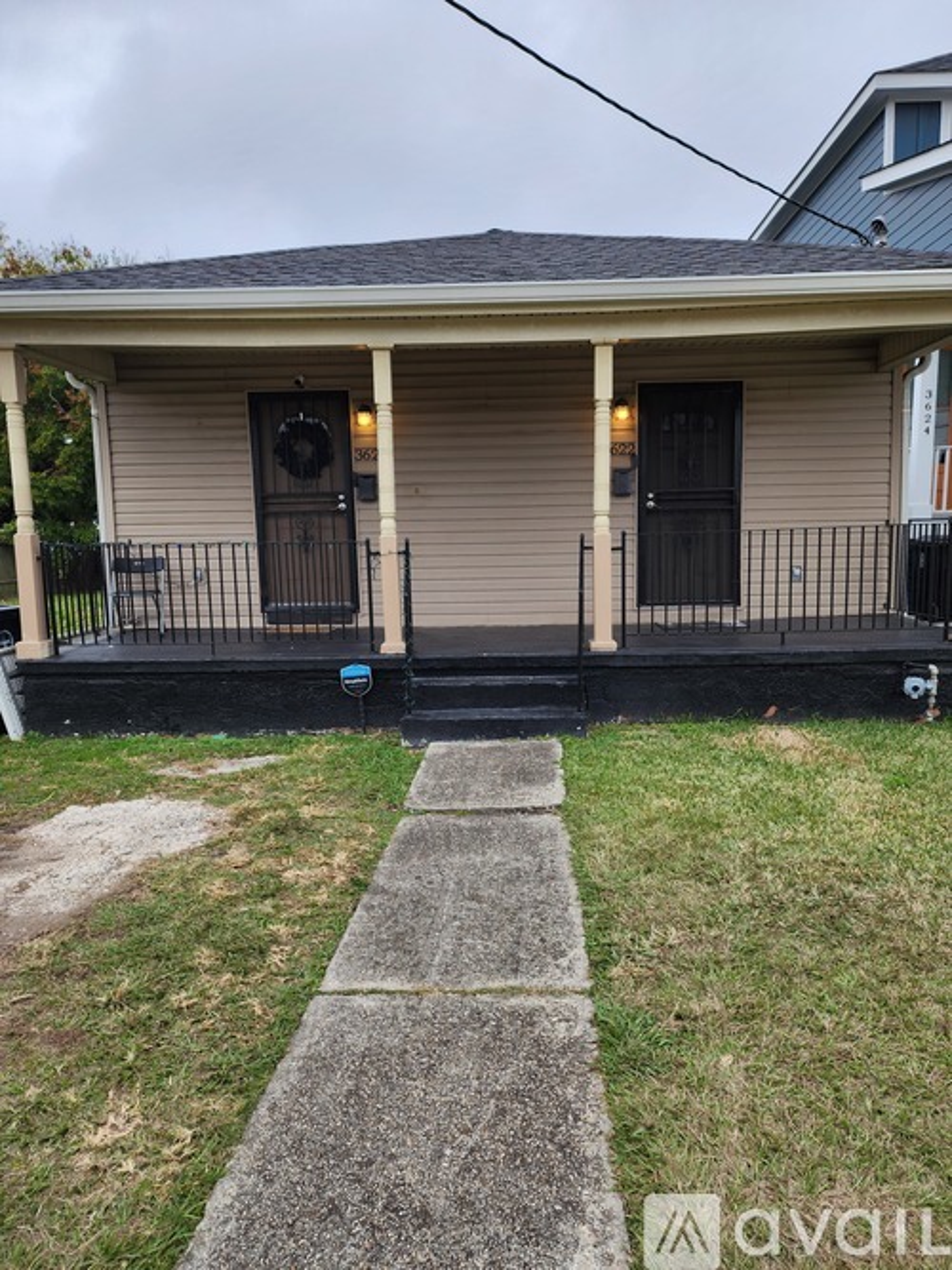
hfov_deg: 58.9
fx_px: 844
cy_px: 635
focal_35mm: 23
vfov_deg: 73.9
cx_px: 476
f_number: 1.8
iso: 16
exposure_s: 1/180
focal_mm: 6.4
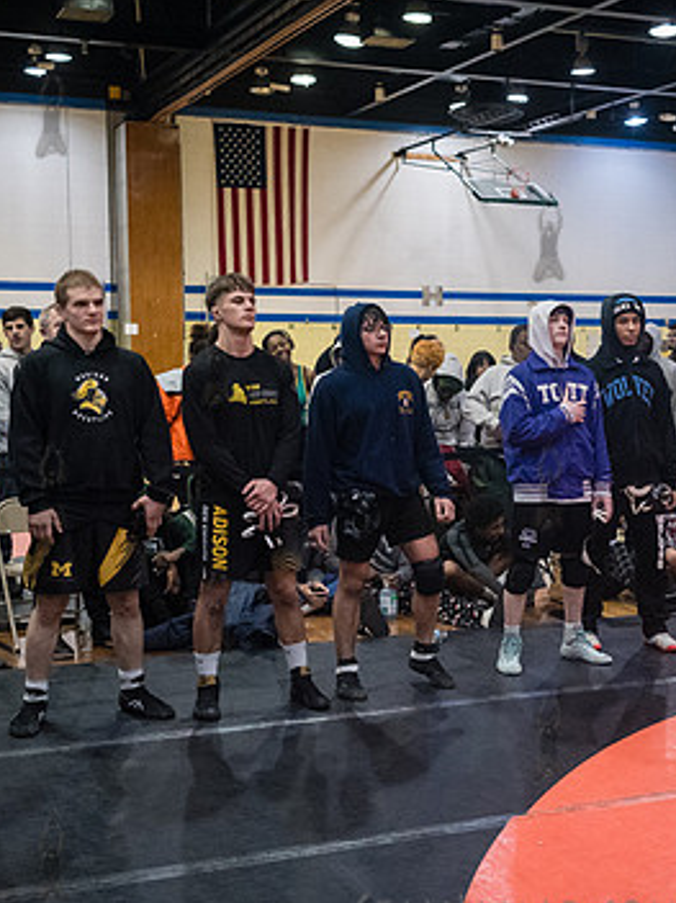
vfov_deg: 33.8
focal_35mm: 57
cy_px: 485
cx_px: 547
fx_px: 1485
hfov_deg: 25.2
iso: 8000
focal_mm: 35
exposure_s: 1/400
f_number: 4
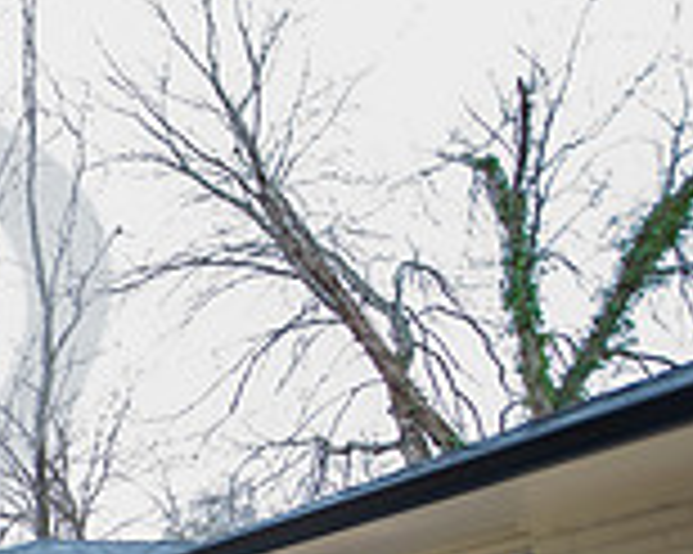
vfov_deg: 26.4
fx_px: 1045
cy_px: 665
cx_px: -623
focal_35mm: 51
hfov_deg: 20.7
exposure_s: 1/320
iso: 500
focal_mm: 14
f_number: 2.8
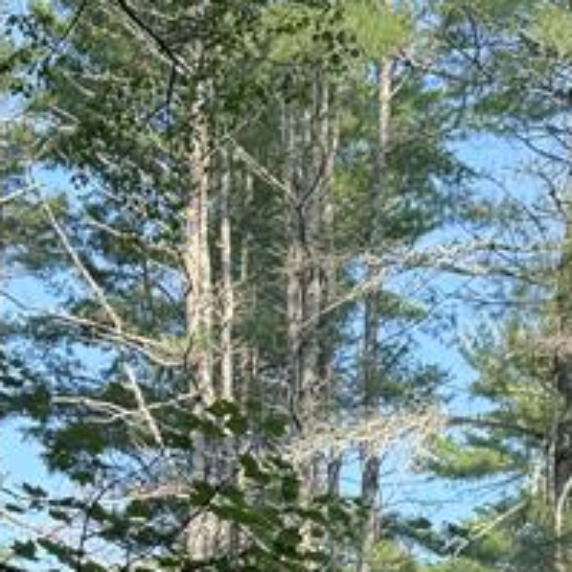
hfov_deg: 16.0
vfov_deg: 14.2
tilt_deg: +3.8
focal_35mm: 109
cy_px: 1026
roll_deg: -3.8
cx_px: 241
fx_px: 2038
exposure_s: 1/660
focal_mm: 6.76
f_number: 1.78
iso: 80
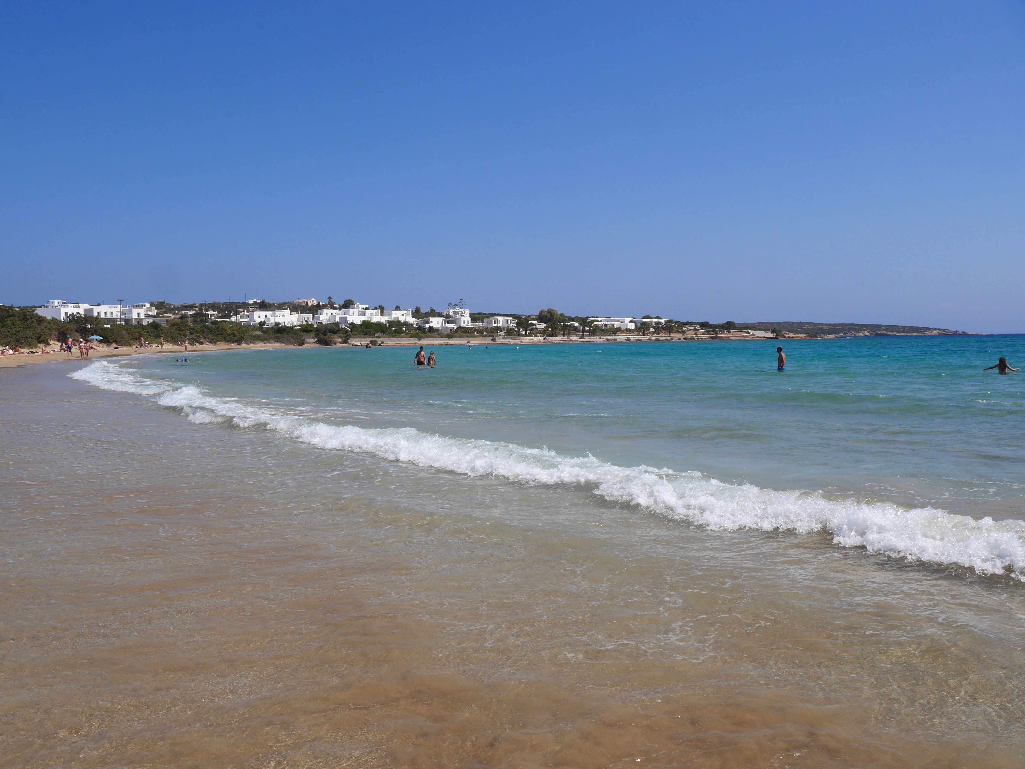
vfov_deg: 49.8
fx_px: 829
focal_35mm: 28
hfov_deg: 63.4
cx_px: 512
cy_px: 384
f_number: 10
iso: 200
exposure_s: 1/800
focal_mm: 14
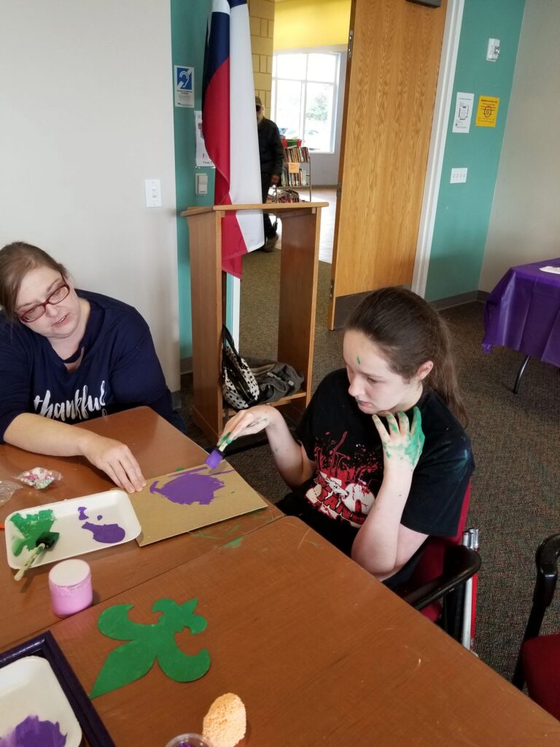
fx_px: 561
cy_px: 374
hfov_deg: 53.1
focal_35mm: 26
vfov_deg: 67.3
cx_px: 280
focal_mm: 4.25
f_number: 1.7
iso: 100
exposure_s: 1/60
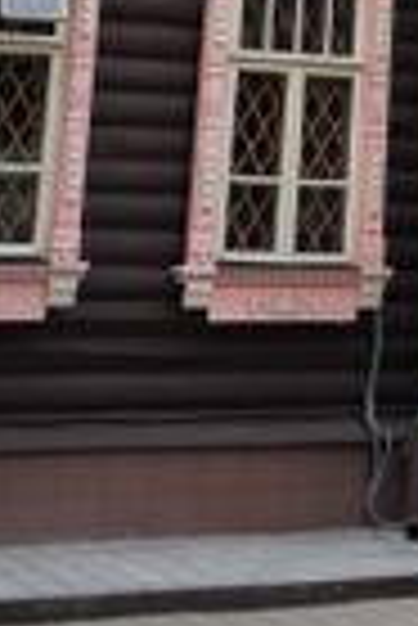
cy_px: -383
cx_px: 681
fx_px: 1859
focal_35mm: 107
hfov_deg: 12.1
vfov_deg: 16.8
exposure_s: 1/80
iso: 100
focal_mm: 32
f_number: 4.5
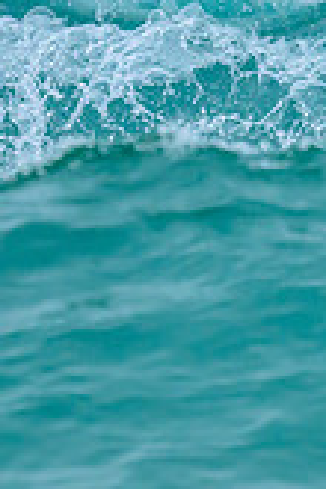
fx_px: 52468
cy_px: -20
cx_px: 564
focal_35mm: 3863
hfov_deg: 0.4
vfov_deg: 0.5
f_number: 6.3
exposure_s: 1/3200
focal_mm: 800
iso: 1250
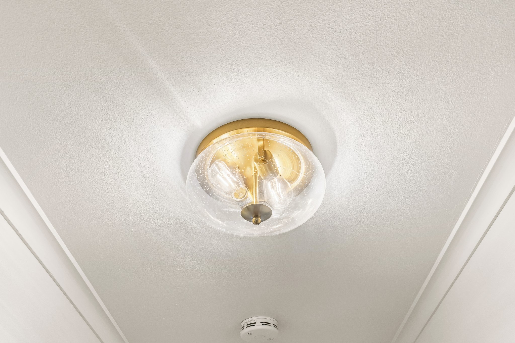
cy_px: 172
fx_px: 429
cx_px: 258
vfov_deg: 43.6
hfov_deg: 61.9
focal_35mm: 30
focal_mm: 20
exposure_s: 1/400
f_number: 8
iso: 640
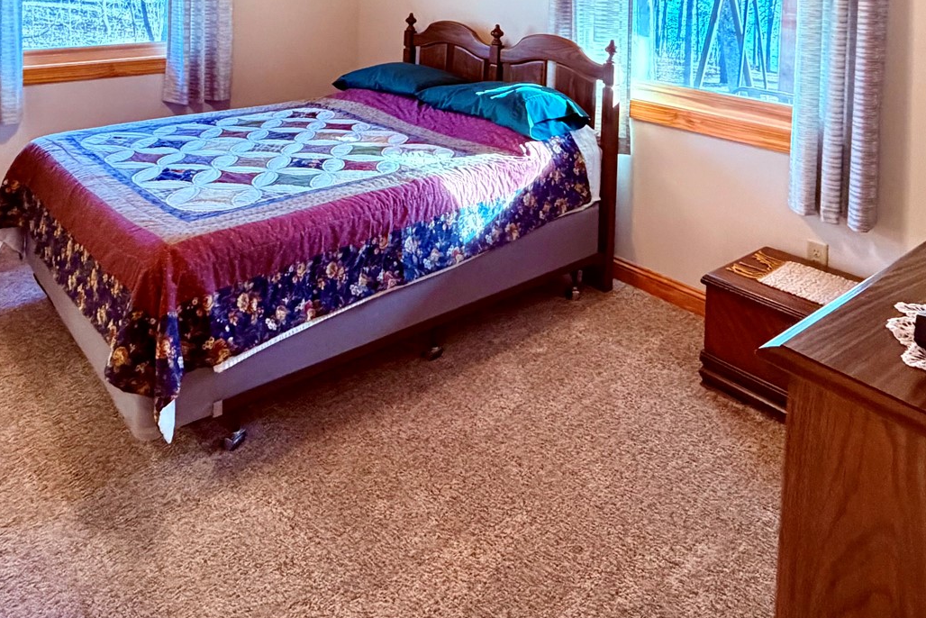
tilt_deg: -1.1
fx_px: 746
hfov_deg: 63.6
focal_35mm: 29
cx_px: 442
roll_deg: -0.9
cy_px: -32
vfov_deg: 38.6
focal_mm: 2.22
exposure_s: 1/60
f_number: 2.2
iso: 640
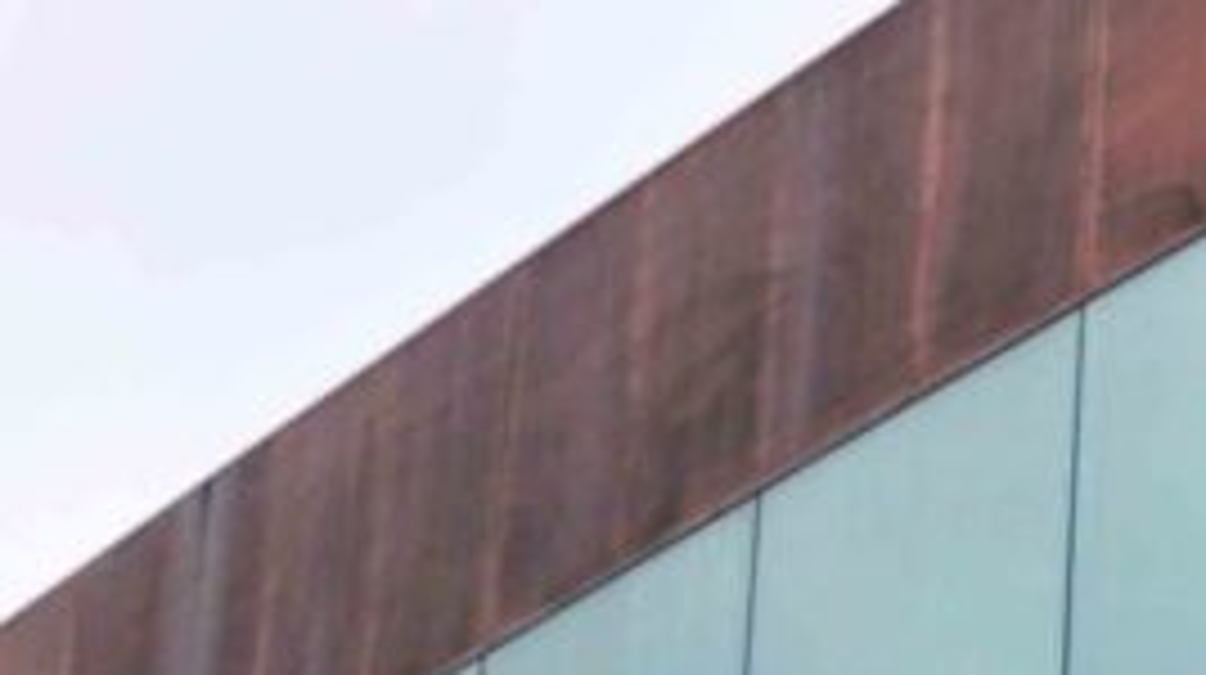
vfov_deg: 8.3
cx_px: 1422
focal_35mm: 136
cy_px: 1492
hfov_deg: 15.3
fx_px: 4344
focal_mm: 18
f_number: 5.6
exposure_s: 1/100
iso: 640
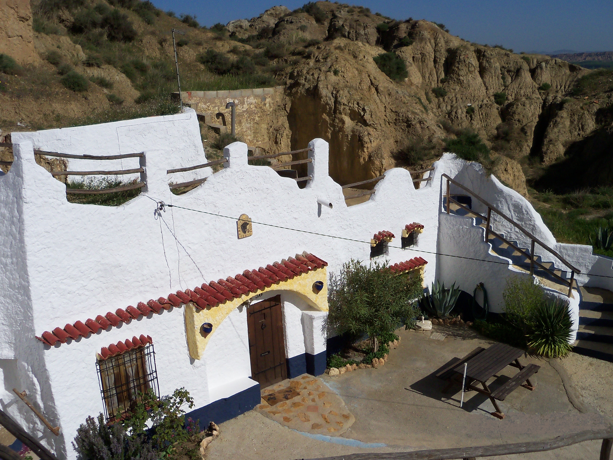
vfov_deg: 37.7
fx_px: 673
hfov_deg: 49.0
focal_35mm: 38
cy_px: 236
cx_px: 312
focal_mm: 6.2
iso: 125
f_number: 6.2
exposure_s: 1/1600
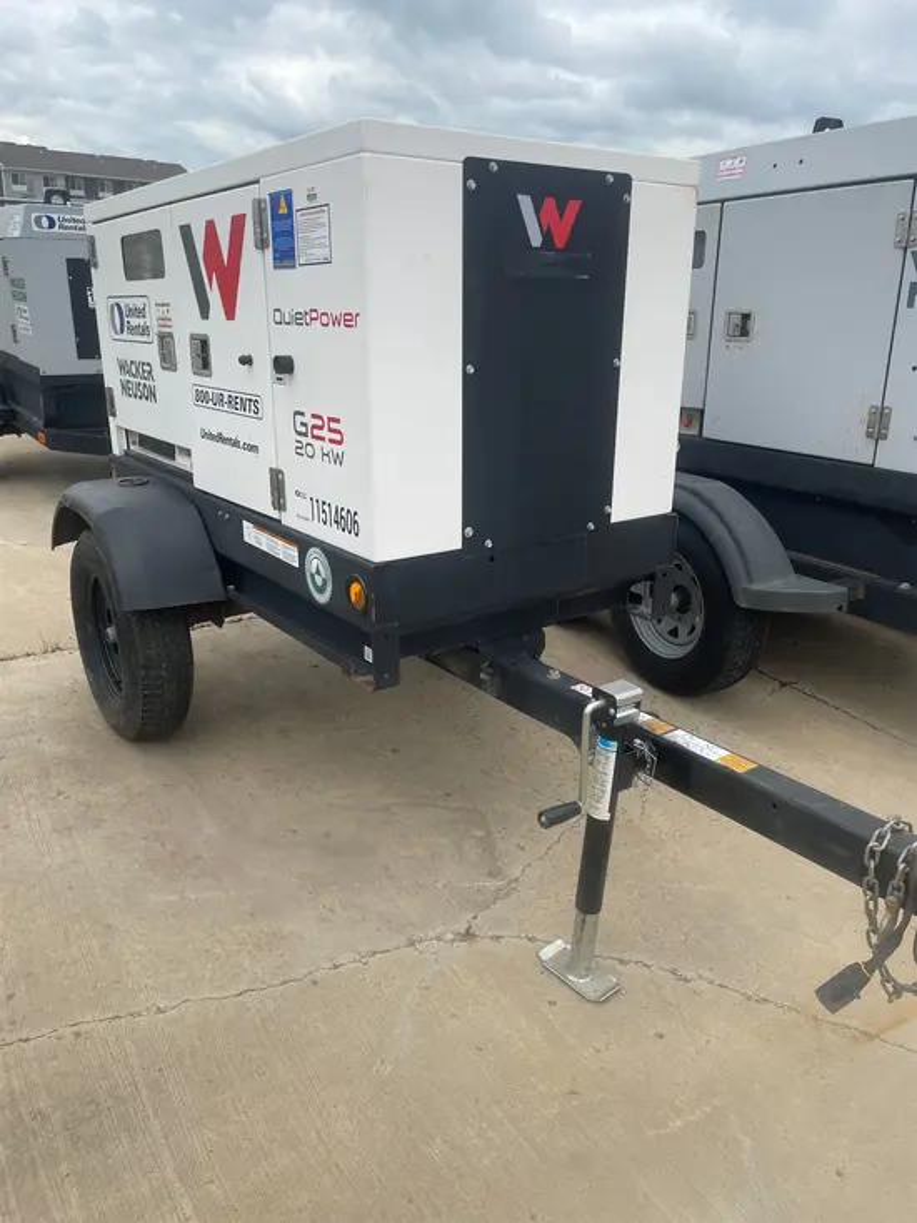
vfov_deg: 67.3
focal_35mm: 26
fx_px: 918
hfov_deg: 53.1
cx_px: 458
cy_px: 612
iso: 32
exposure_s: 1/2564
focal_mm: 4.2
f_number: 1.6
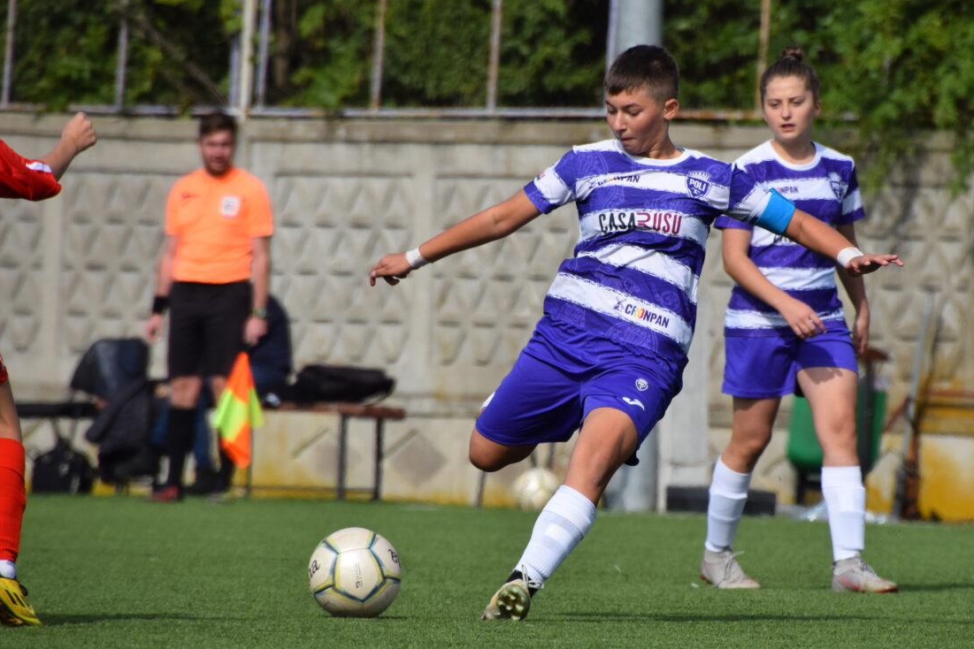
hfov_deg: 3.6
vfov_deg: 2.4
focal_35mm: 572
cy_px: 330
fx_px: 15475
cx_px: 610
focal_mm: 300
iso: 400
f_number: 7.1
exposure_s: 1/1600
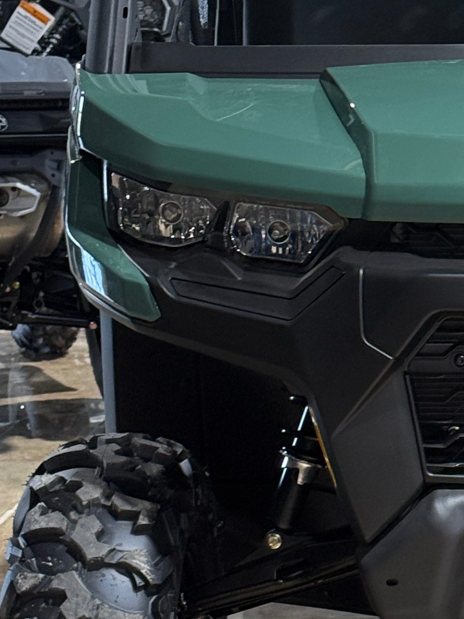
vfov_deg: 13.9
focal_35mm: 142
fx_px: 2538
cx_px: 569
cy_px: 354
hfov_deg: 10.3
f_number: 1.78
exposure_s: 1/60
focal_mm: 6.76
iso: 160
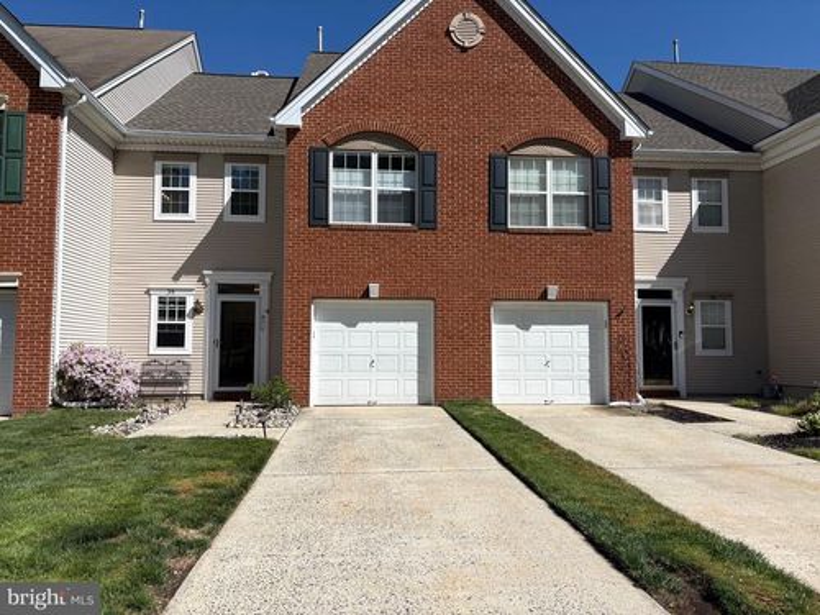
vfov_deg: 53.1
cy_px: 308
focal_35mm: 26
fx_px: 616
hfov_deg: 67.3
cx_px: 410
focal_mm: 5.96
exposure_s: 1/6329
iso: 50
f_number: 1.6
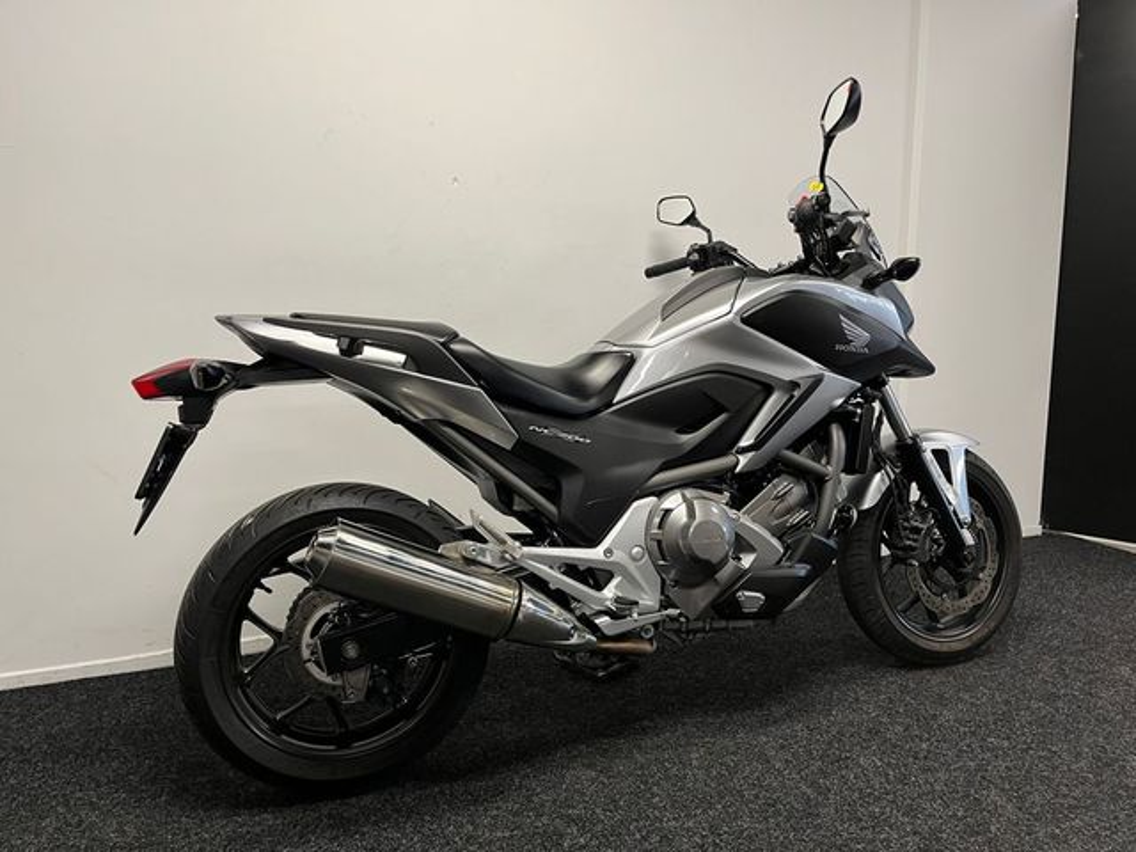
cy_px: 426
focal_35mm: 26
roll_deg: +1.0
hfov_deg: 67.3
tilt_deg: -9.1
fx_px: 853
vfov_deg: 53.1
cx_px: 568
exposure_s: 1/50
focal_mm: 5.1
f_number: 1.6
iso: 80
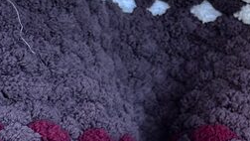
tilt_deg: -24.3
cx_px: 212
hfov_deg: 14.7
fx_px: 962
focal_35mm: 145
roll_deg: -24.7
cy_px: 137
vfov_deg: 8.3
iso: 80
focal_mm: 6.86
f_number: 1.78
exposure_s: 1/121
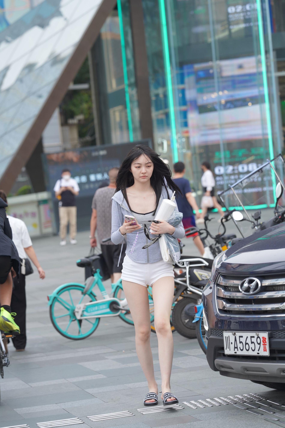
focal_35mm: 135
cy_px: 214
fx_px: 1603
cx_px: 142
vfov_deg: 15.2
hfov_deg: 10.2
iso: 640
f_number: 4.5
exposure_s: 1/500
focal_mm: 135
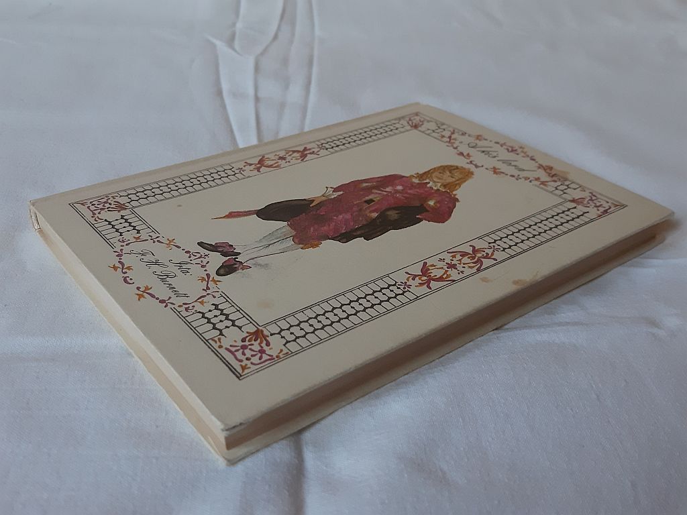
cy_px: 258
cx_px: 344
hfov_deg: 65.3
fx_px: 536
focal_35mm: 27
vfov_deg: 51.4
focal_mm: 3.93
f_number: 1.7
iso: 160
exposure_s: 1/50
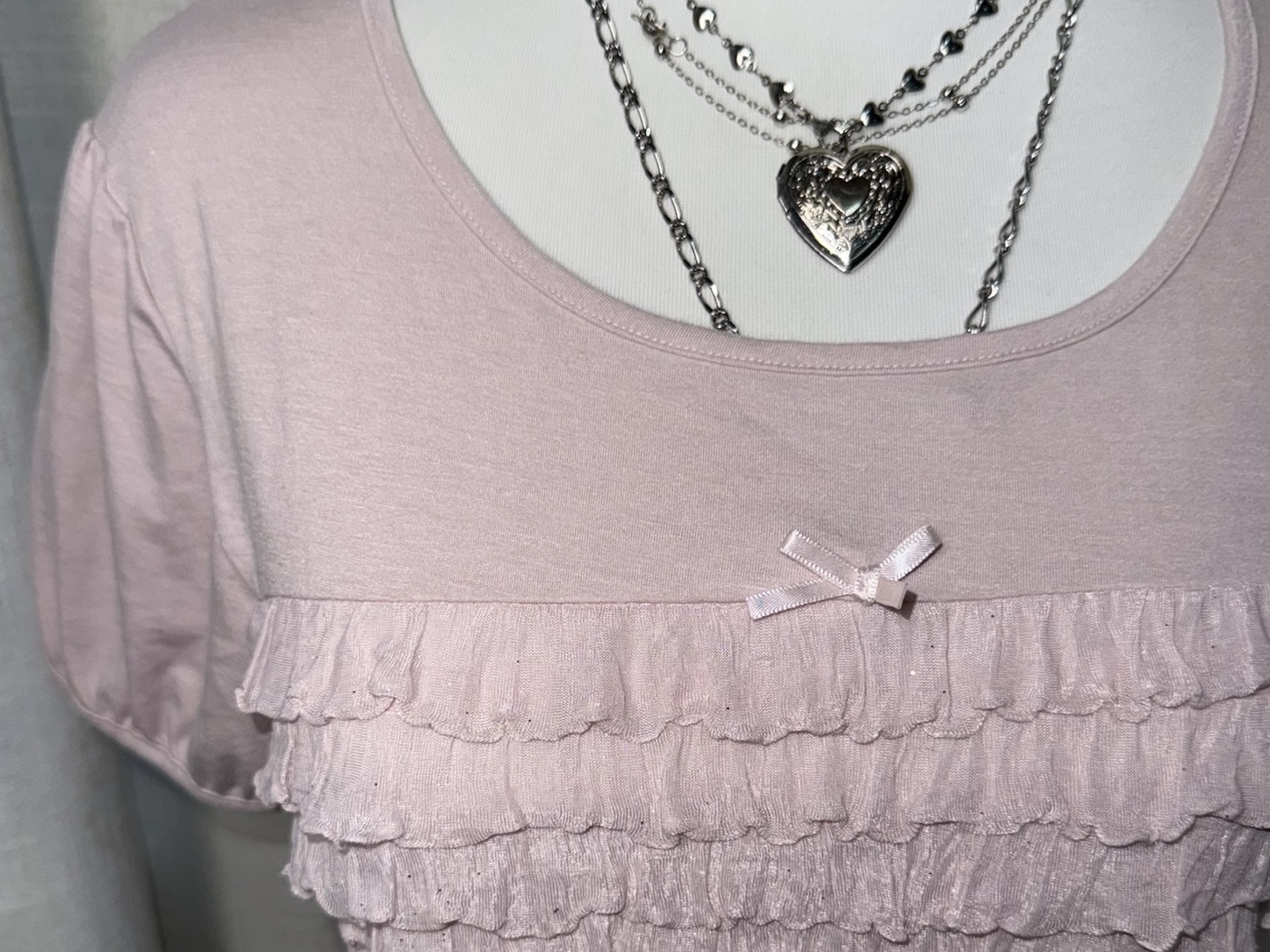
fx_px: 1211
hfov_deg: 55.4
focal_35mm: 33
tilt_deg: -24.9
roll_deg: -2.0
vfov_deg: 42.5
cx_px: 645
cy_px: 615
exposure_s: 1/484
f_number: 1.78
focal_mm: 6.76
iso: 50
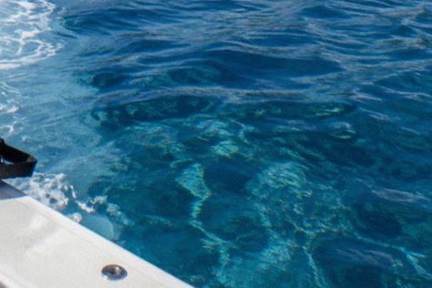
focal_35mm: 93
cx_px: 125
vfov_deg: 14.5
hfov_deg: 21.8
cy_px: 17
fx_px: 1116
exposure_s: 1/200
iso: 320
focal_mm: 49
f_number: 9
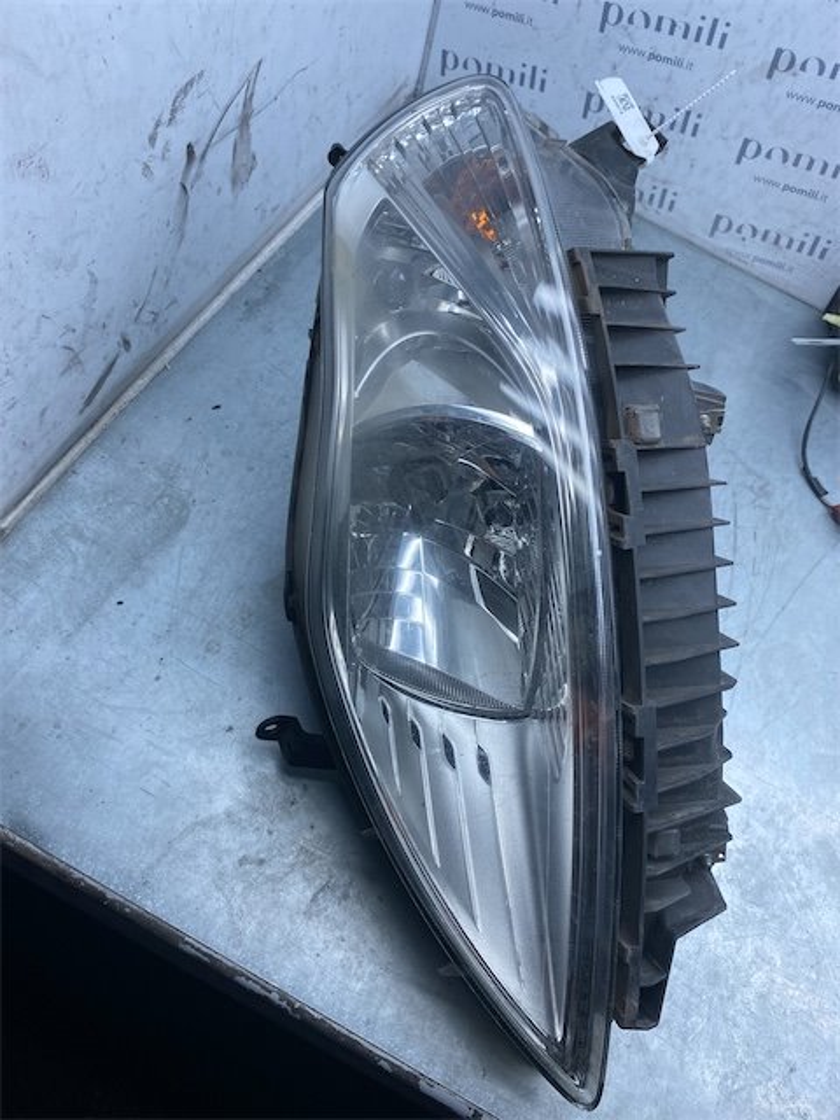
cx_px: 420
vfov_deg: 67.3
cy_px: 560
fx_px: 841
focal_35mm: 26
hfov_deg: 53.1
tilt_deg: -59.5
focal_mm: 4.25
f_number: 1.8
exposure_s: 1/597
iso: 32
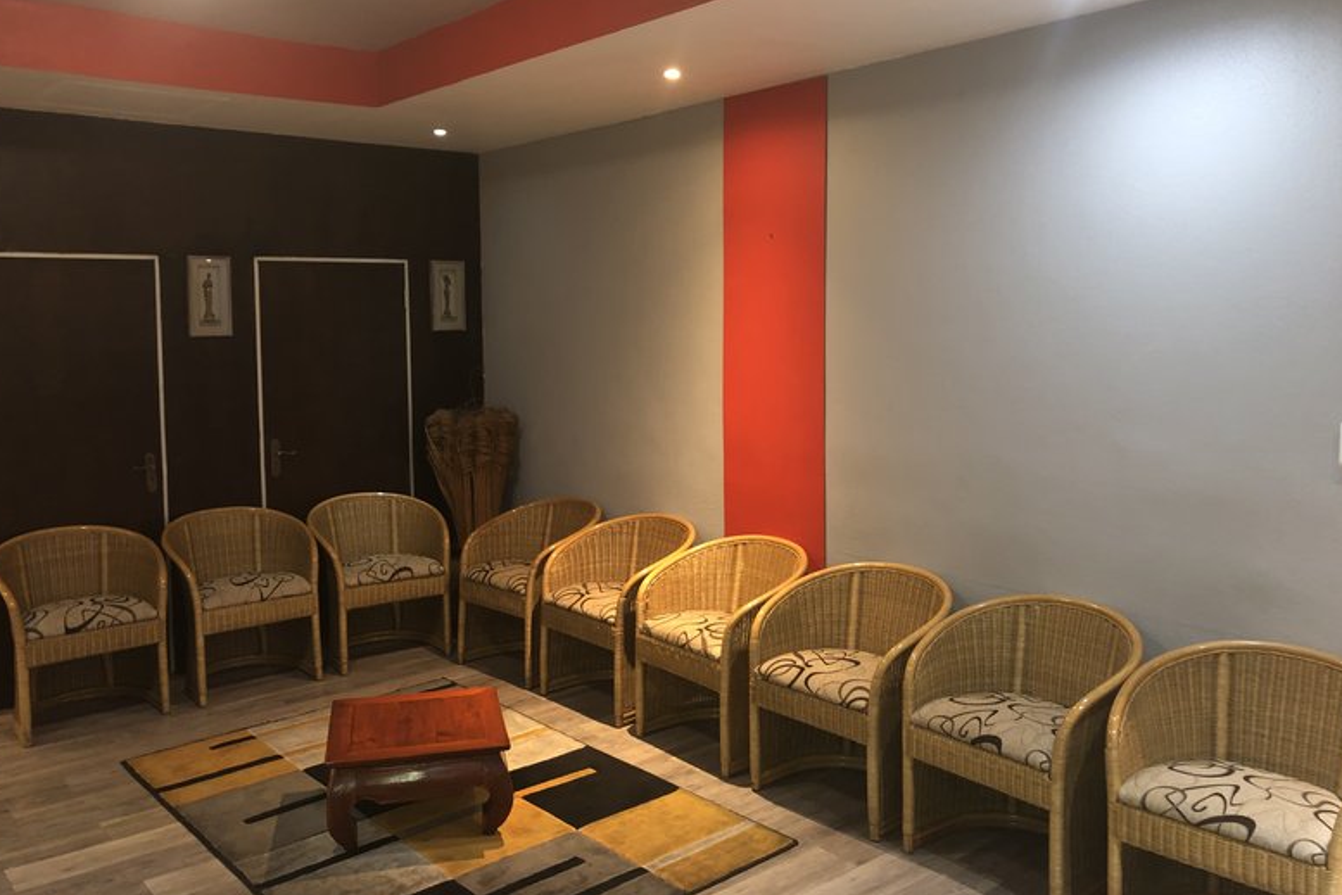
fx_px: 1118
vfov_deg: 43.5
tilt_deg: -3.6
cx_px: 665
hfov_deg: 61.9
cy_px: 390
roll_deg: +1.1
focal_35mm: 30
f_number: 1.8
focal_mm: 3.99
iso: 100
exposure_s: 1/8
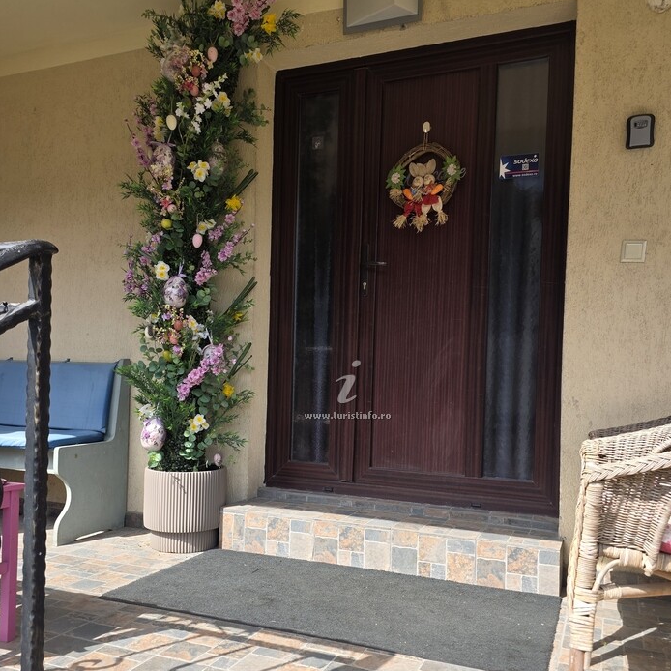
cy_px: 378
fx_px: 658
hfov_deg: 54.0
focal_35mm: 30
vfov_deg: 53.9
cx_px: 337
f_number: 1.7
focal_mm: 6.3
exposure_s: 1/1601
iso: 80
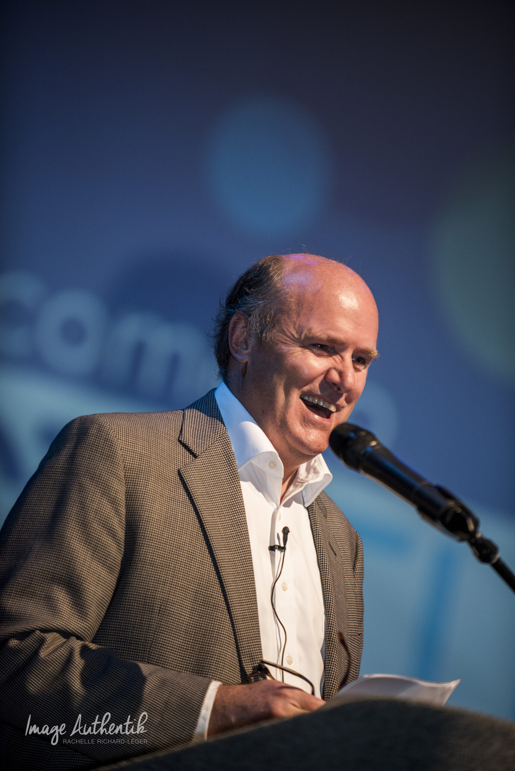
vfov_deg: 10.3
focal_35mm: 200
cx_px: 258
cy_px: 386
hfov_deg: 6.9
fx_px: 4287
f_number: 2.8
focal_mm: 200
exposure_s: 1/125
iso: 800
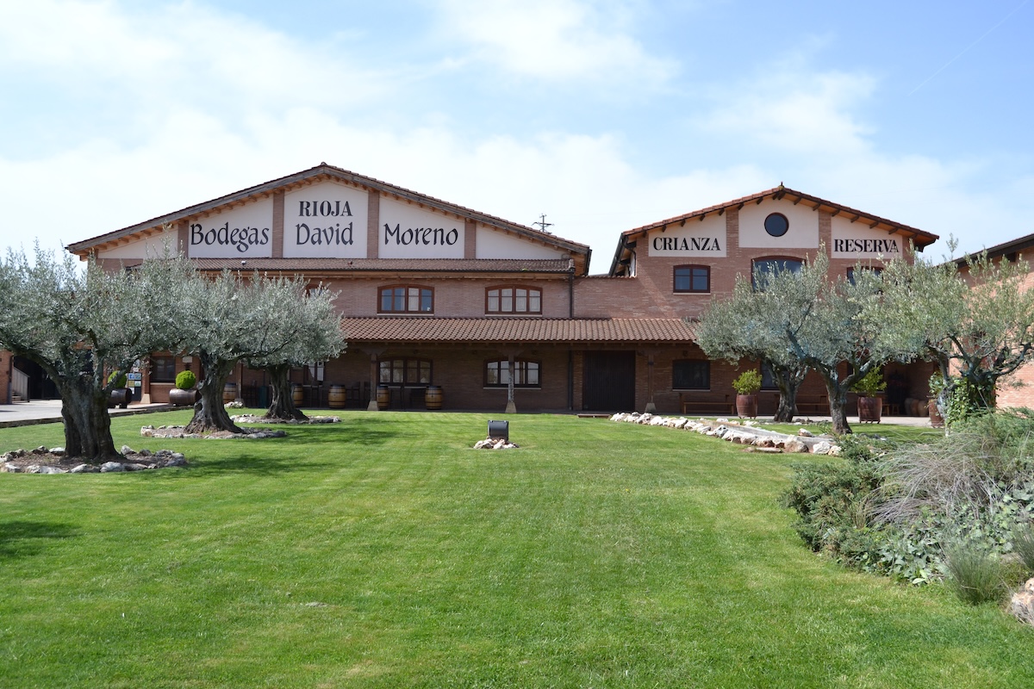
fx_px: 948
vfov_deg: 40.0
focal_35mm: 33
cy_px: 344
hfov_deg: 57.2
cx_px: 517
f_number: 5.6
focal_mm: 22
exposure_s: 1/1250
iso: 400
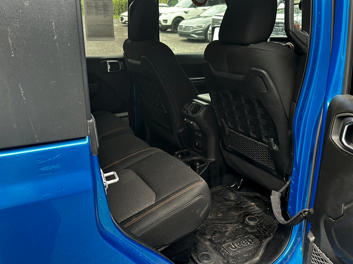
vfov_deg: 54.9
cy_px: 132
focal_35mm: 25
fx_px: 255
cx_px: 176
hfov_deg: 69.4
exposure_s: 1/191
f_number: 1.78
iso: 80
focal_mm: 6.86
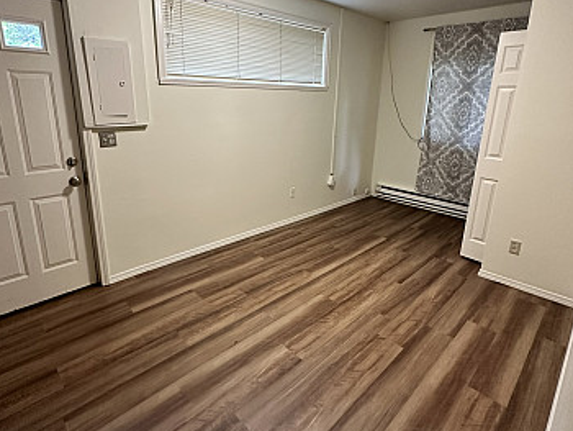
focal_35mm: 20
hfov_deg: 81.7
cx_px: 274
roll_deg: -2.3
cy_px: 182
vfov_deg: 65.7
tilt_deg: -13.7
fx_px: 331
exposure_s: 1/60
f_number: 2.2
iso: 320
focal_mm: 2.22
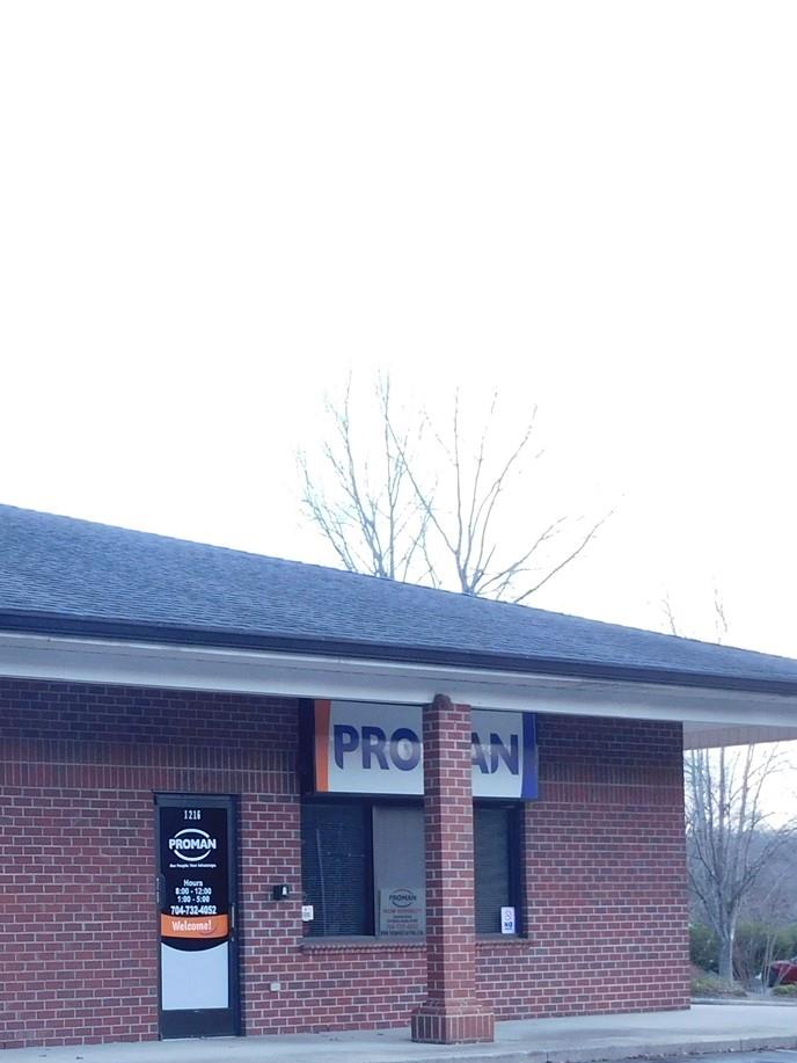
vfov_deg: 28.3
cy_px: 867
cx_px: -93
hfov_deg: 20.8
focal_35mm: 67
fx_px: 2056
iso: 125
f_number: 3.2
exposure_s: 1/40
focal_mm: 5.3
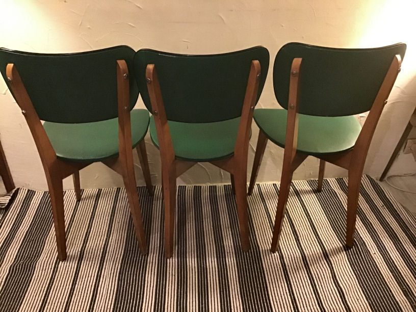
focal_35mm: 31
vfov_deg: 45.4
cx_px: 208
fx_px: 373
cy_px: 156
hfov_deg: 58.4
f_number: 2.4
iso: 400
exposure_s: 1/17
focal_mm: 3.3
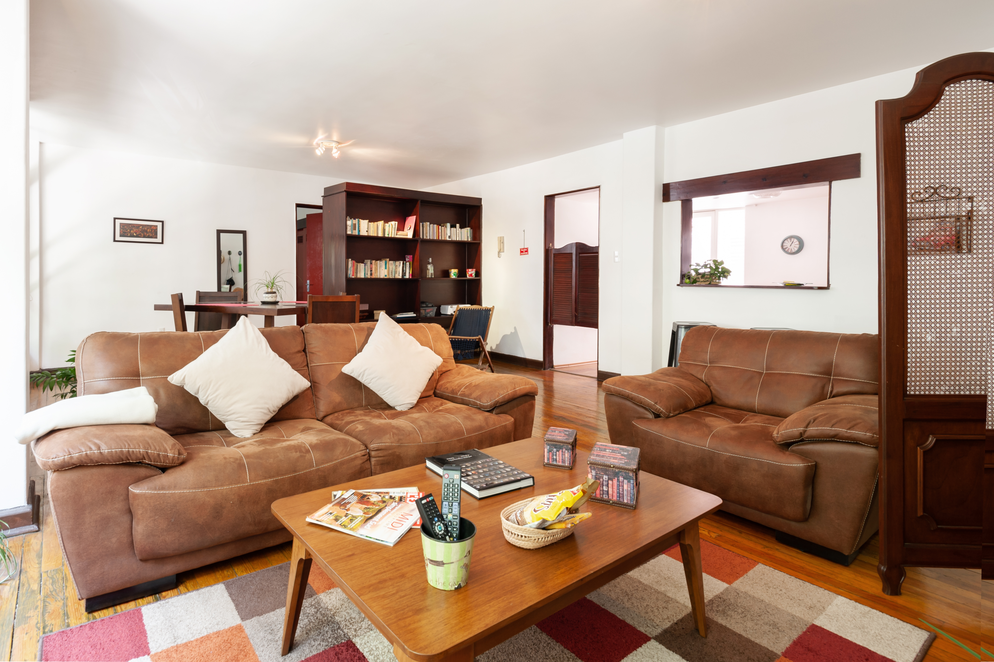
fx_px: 442
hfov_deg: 96.8
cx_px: 497
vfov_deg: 73.7
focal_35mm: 16
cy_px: 331
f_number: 8
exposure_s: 1
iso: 200
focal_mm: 16
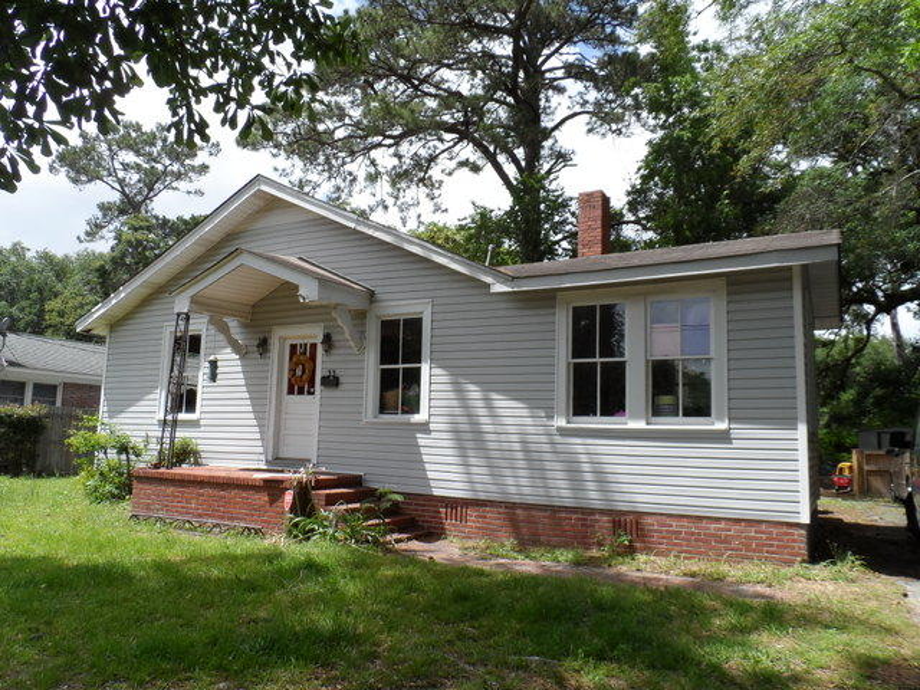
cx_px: 460
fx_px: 638
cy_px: 345
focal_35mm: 24
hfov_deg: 71.6
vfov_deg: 56.8
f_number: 4.5
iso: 80
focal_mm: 4
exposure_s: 1/350
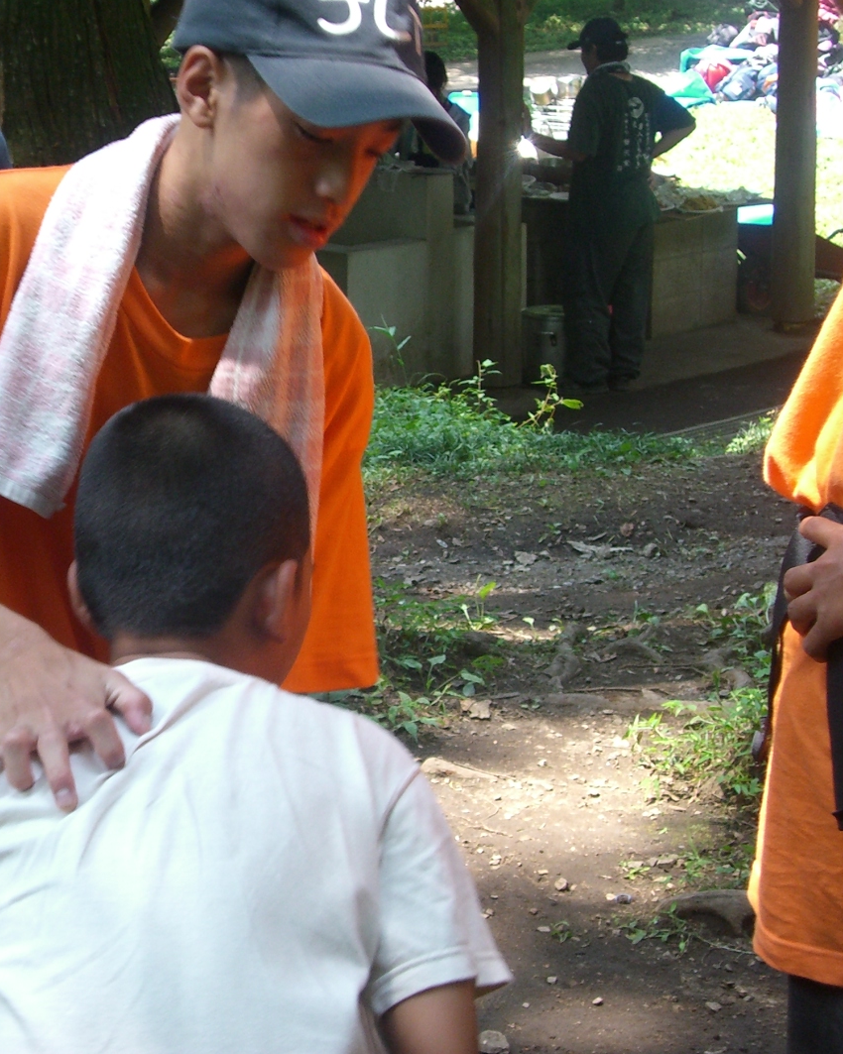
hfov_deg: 15.7
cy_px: 461
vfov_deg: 19.8
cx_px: 134
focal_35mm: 97
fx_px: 3026
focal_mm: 10.7
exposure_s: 1/100
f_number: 3.6
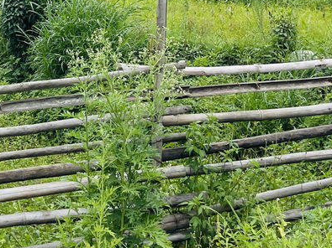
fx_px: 777
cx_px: 186
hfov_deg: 24.1
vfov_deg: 16.8
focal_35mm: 81
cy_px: -106
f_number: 1.6
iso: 32
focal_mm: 5.1
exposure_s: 1/3086
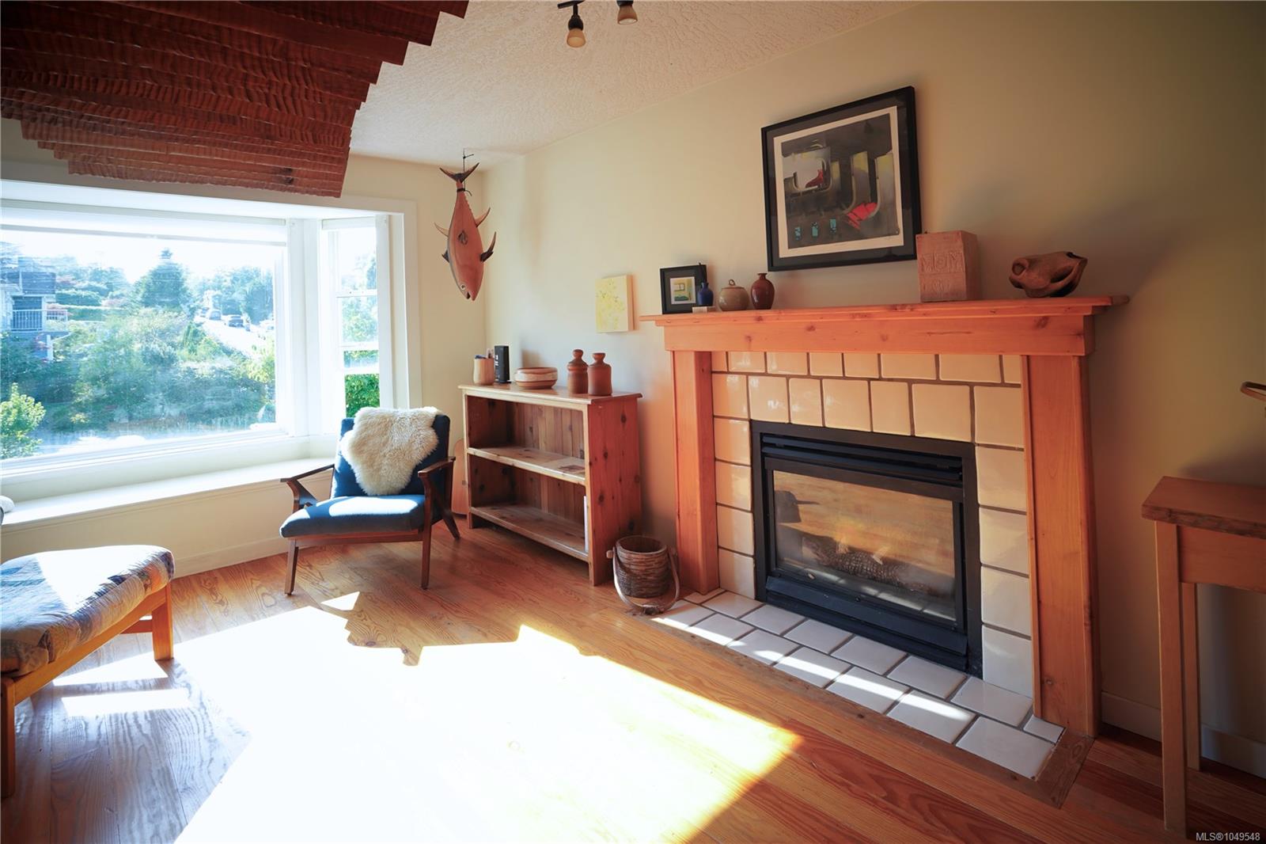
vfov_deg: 73.7
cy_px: 422
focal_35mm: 16
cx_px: 633
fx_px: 563
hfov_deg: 96.7
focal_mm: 16
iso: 160
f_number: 6.3
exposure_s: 1/30
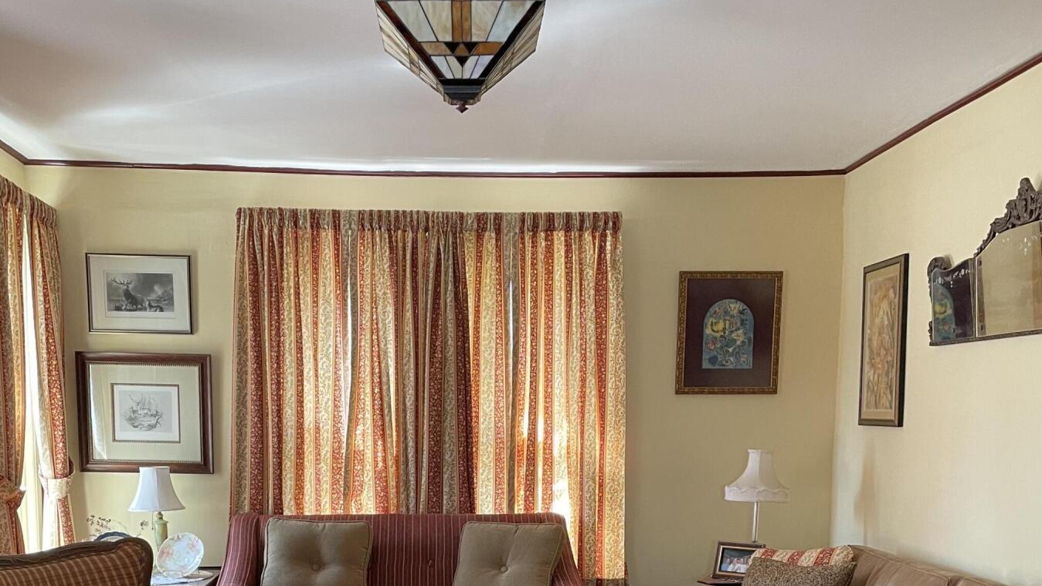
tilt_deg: -7.3
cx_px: 480
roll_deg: +1.1
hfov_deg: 48.3
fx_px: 1161
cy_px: 564
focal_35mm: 42
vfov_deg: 27.0
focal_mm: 4.2
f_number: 1.6
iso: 125
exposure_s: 1/65
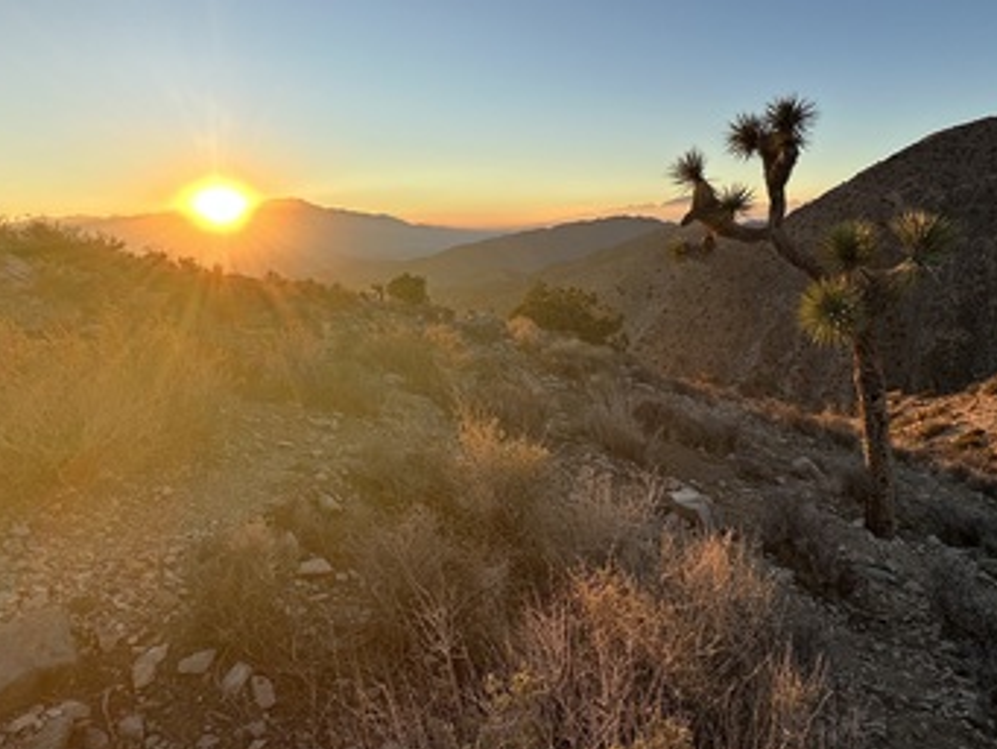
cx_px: 544
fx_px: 663
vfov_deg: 58.7
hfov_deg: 73.7
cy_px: 325
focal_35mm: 23
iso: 40
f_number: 2.2
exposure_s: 1/716
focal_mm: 2.22
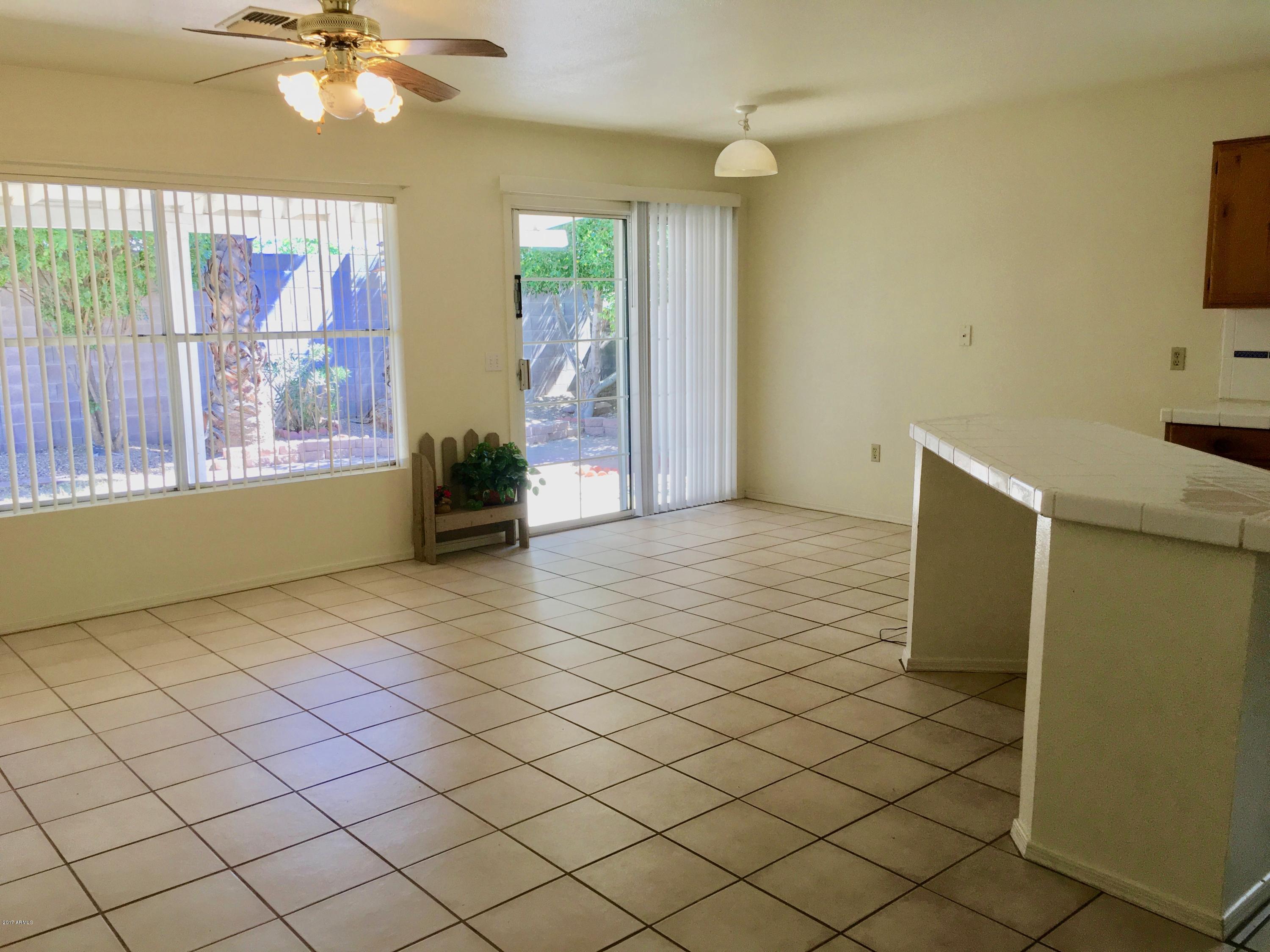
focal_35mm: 29
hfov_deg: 61.7
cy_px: 476
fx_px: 1064
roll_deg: +0.6
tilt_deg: -8.8
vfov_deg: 48.2
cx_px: 635
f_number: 2.2
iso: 40
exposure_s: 1/120
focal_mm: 4.15
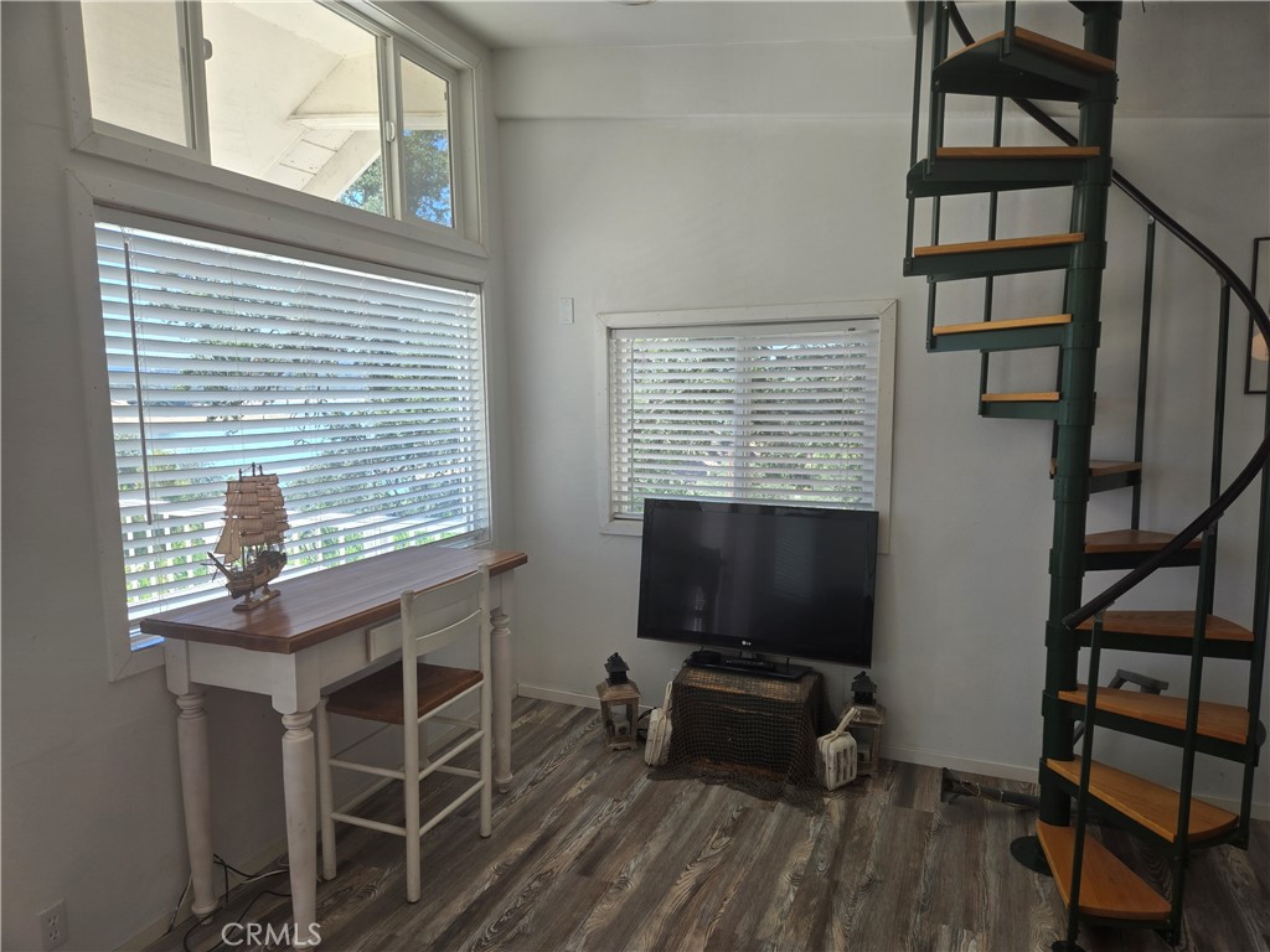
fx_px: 844
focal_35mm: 23
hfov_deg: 73.9
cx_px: 635
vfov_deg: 58.9
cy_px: 476
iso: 25
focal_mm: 5.4
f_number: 1.8
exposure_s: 1/223
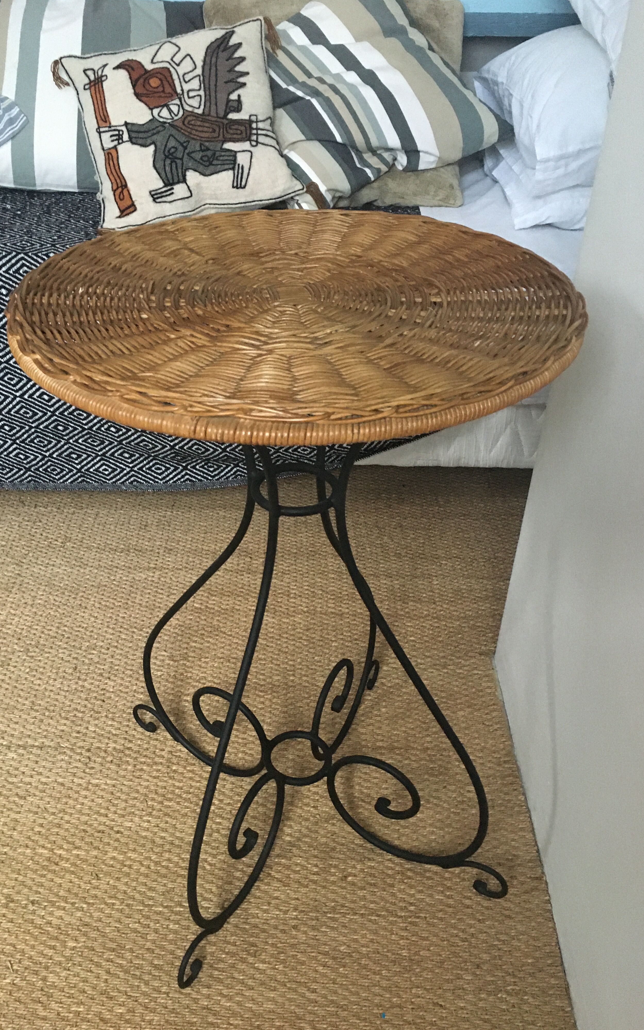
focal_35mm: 31
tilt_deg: -34.2
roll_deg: -0.5
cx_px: 270
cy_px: 513
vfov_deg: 61.2
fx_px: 870
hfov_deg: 40.5
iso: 320
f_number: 2.2
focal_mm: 4.15
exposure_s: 1/17
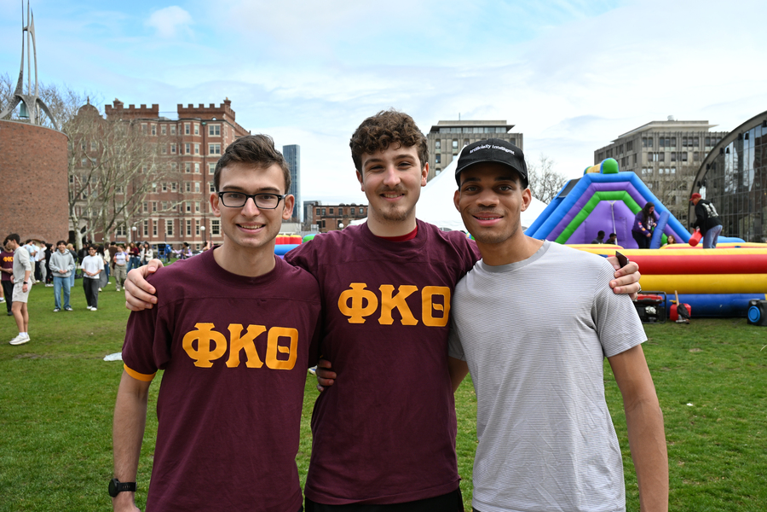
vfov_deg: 40.8
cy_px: 256
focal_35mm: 32
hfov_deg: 58.3
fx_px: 687
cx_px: 384
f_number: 5.6
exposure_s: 1/500
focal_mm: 21.5
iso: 200
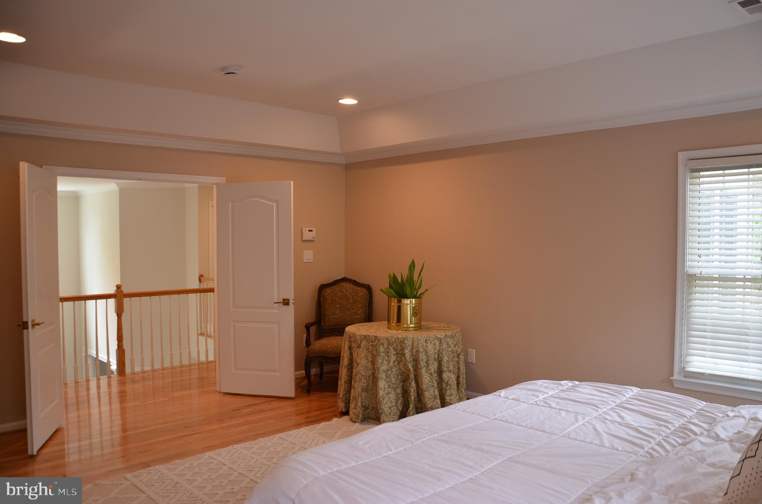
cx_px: 381
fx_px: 570
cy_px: 252
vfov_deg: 47.7
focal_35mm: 27
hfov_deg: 67.5
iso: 500
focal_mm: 18
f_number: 4
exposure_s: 1/60
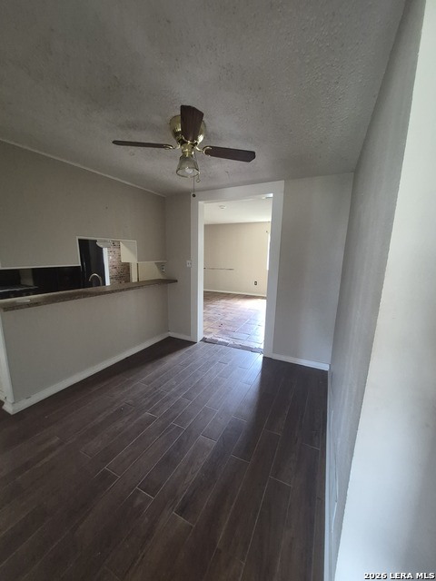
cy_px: 290
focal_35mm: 13
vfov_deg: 106.2
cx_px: 218
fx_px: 218
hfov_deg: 89.9
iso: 800
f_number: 2.2
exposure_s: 1/60
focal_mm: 1.74
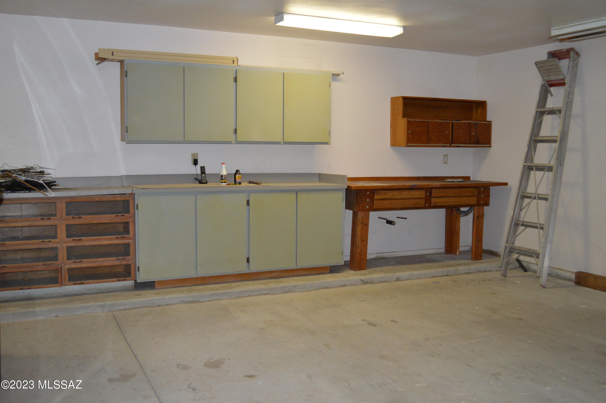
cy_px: 202
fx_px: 605
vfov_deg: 36.8
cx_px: 303
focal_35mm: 36
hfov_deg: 53.2
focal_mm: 24
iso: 1000
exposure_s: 1/60
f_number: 4
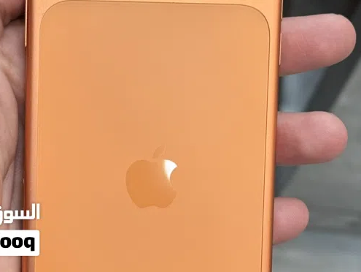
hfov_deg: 31.1
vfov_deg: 23.6
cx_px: 150
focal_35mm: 62
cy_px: 98
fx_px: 647
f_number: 1.78
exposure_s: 1/124
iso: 50
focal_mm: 6.76
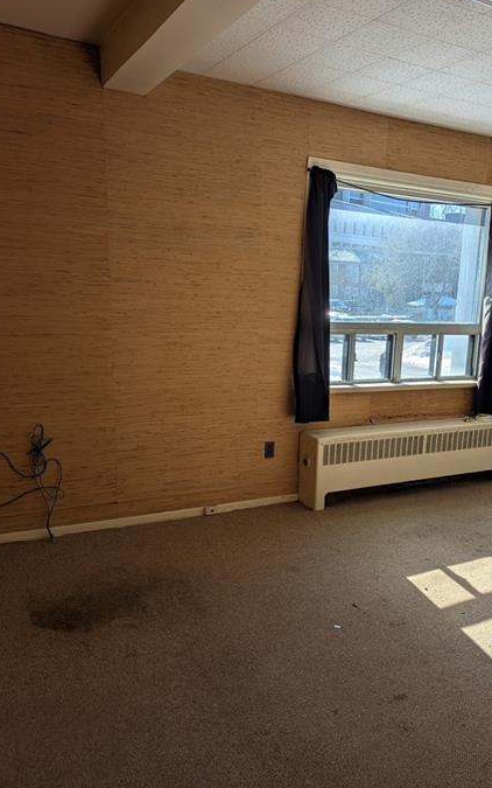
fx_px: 622
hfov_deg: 42.8
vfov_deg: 64.5
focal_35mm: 29
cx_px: 307
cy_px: 433
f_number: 1.85
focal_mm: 6.81
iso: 41
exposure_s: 1/726
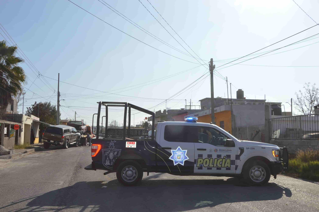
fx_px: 319
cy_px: 106
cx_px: 160
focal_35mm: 36
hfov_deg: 53.2
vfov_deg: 36.8
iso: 100
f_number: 14
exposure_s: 1/200
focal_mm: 24
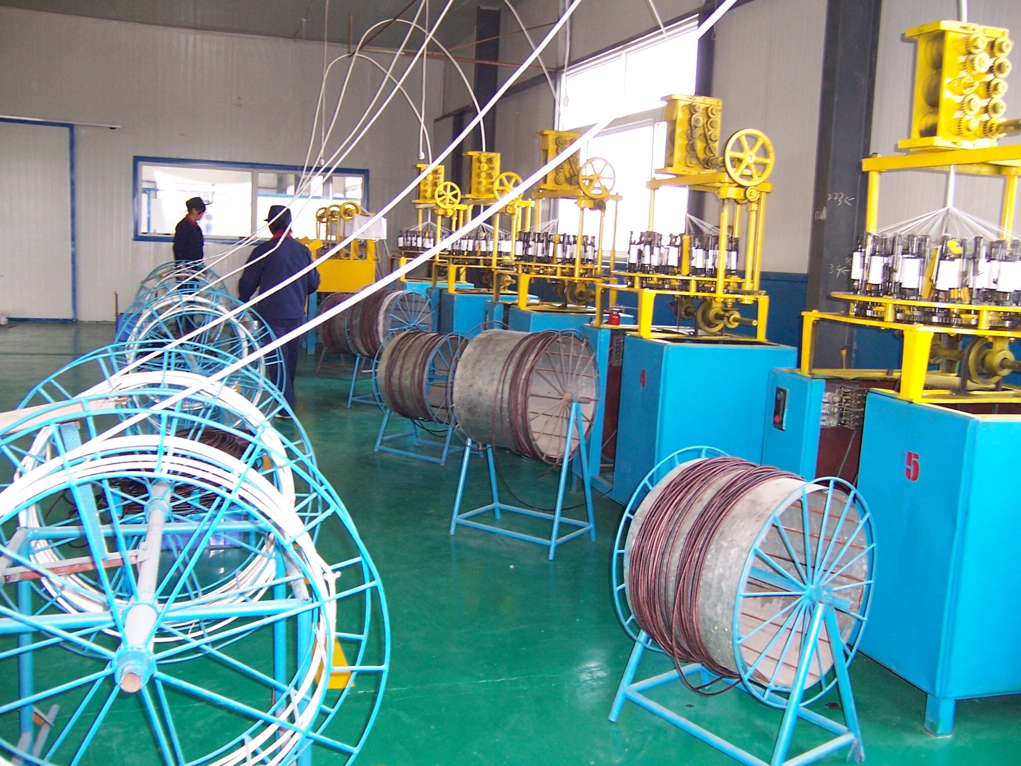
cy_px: 383
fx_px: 973
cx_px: 510
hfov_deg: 55.4
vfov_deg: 42.9
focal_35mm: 33
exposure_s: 1/60
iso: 140
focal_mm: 5.5
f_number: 2.8
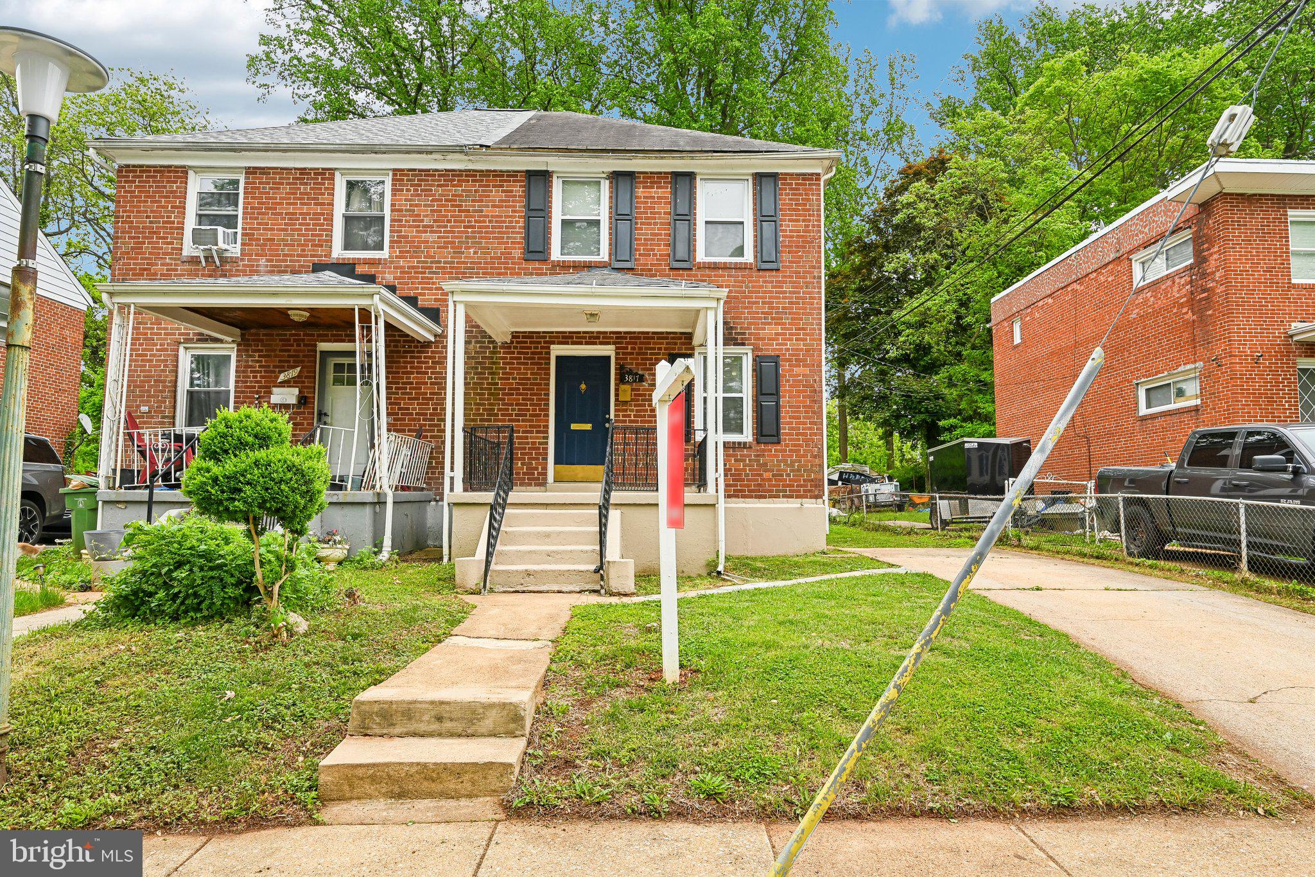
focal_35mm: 20
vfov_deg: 60.7
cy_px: 438
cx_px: 658
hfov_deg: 82.6
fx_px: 749
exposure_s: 1/50
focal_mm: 20.5
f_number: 8
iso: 100
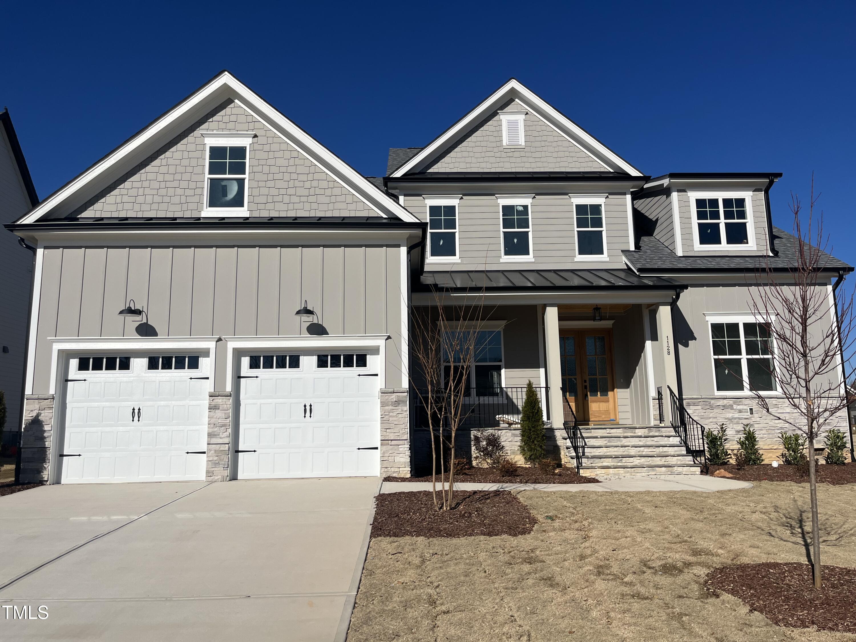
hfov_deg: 67.3
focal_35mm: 26
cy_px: 321
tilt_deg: +10.0
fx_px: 643
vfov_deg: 53.1
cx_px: 428
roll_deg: +1.0
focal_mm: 5.1
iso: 50
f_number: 1.6
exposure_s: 1/10870
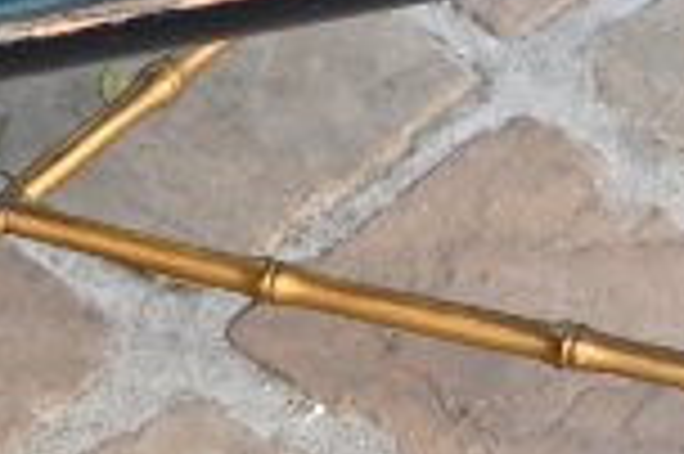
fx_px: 4839
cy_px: 36
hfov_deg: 8.0
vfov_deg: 5.4
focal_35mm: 255
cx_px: -256
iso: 450
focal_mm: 21.5
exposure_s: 1/125
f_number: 3.5
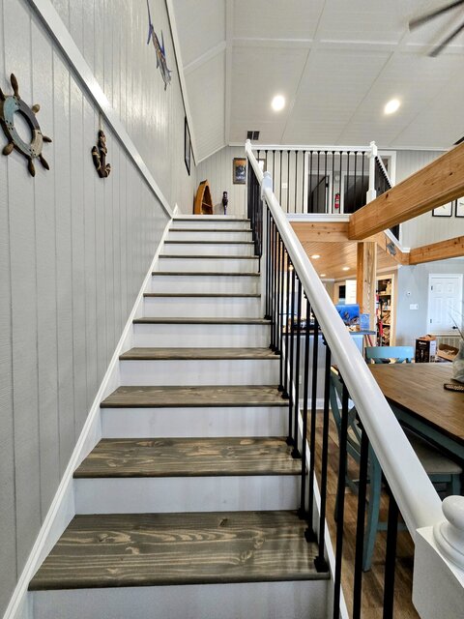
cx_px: 232
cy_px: 310
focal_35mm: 13
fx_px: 232
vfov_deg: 106.2
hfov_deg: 89.9
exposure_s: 1/60
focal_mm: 2.2
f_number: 2.2
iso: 400
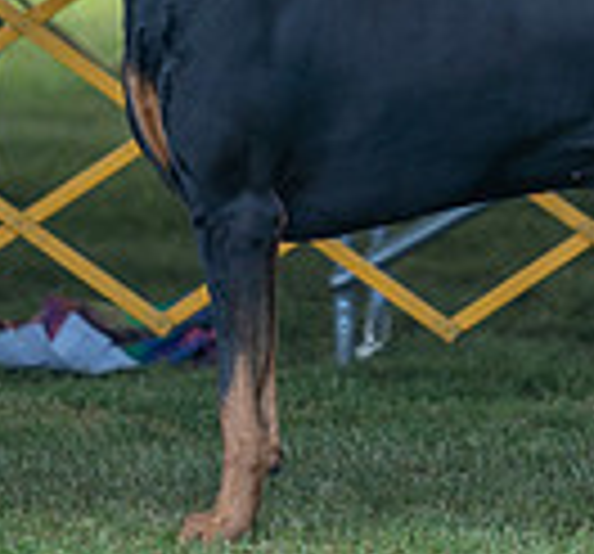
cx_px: 472
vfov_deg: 1.6
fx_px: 19214
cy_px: -343
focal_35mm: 1024
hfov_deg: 1.8
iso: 125
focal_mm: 200
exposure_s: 1/800
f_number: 2.8
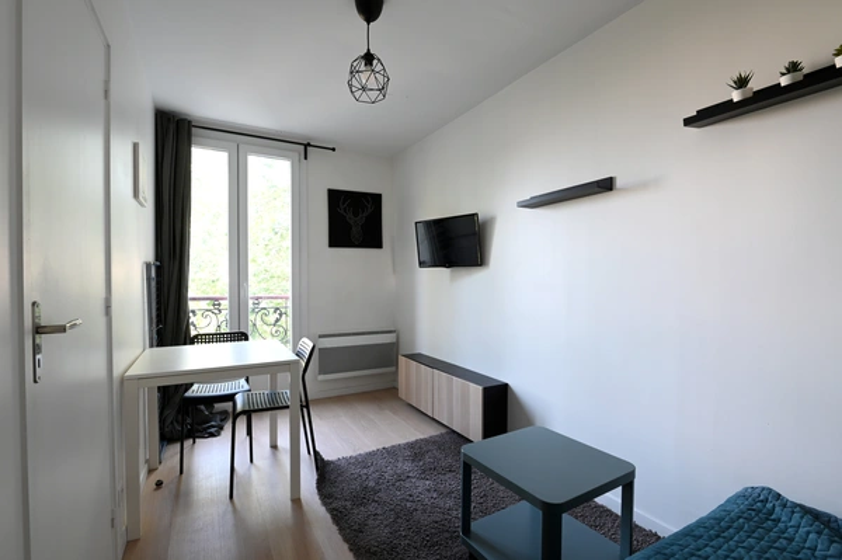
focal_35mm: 16
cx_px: 421
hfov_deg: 96.8
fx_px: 374
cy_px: 280
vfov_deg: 73.6
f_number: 11
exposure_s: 1/2.5
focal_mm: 16
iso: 400
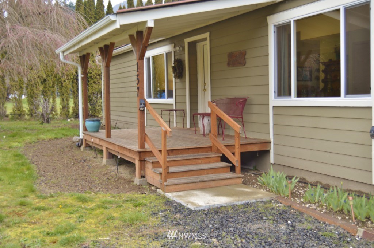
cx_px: 187
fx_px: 405
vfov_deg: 34.2
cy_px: 124
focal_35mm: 39
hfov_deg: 49.6
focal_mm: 26
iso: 100
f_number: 4.5
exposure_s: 1/4
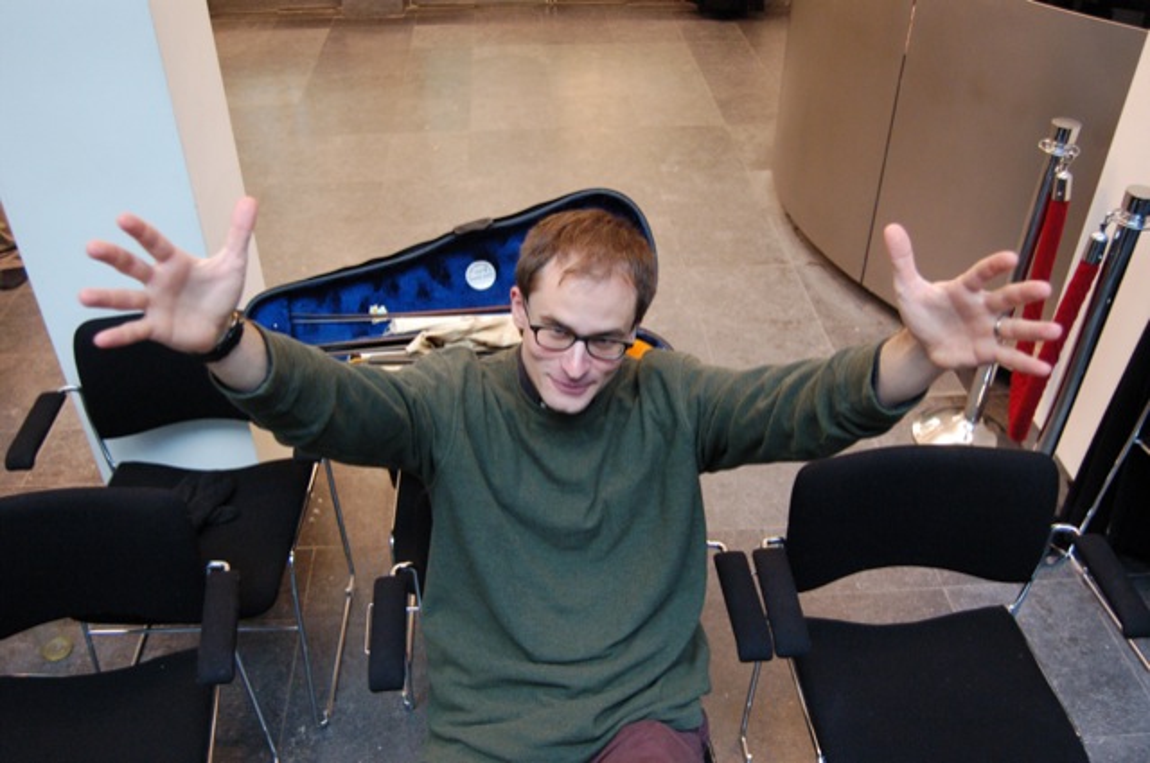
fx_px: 957
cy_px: 382
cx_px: 575
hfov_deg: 62.0
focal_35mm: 30
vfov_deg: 43.5
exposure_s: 1/20
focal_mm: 20
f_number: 3.8
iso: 1600
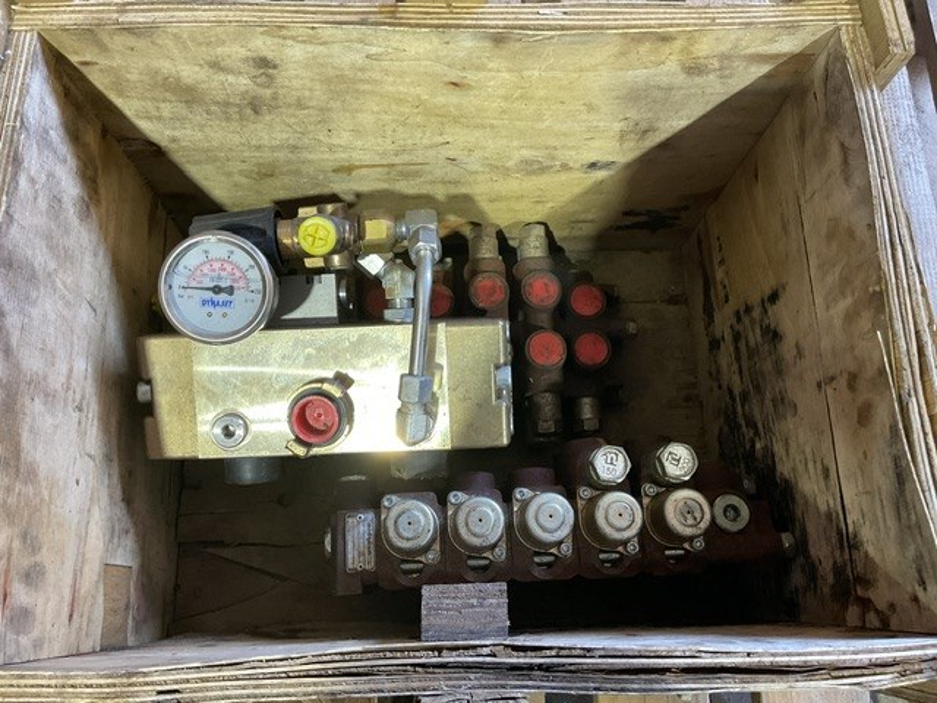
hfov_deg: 61.7
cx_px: 468
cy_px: 352
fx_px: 785
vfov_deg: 48.2
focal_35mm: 29
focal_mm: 3
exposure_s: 1/50
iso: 125
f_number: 1.8
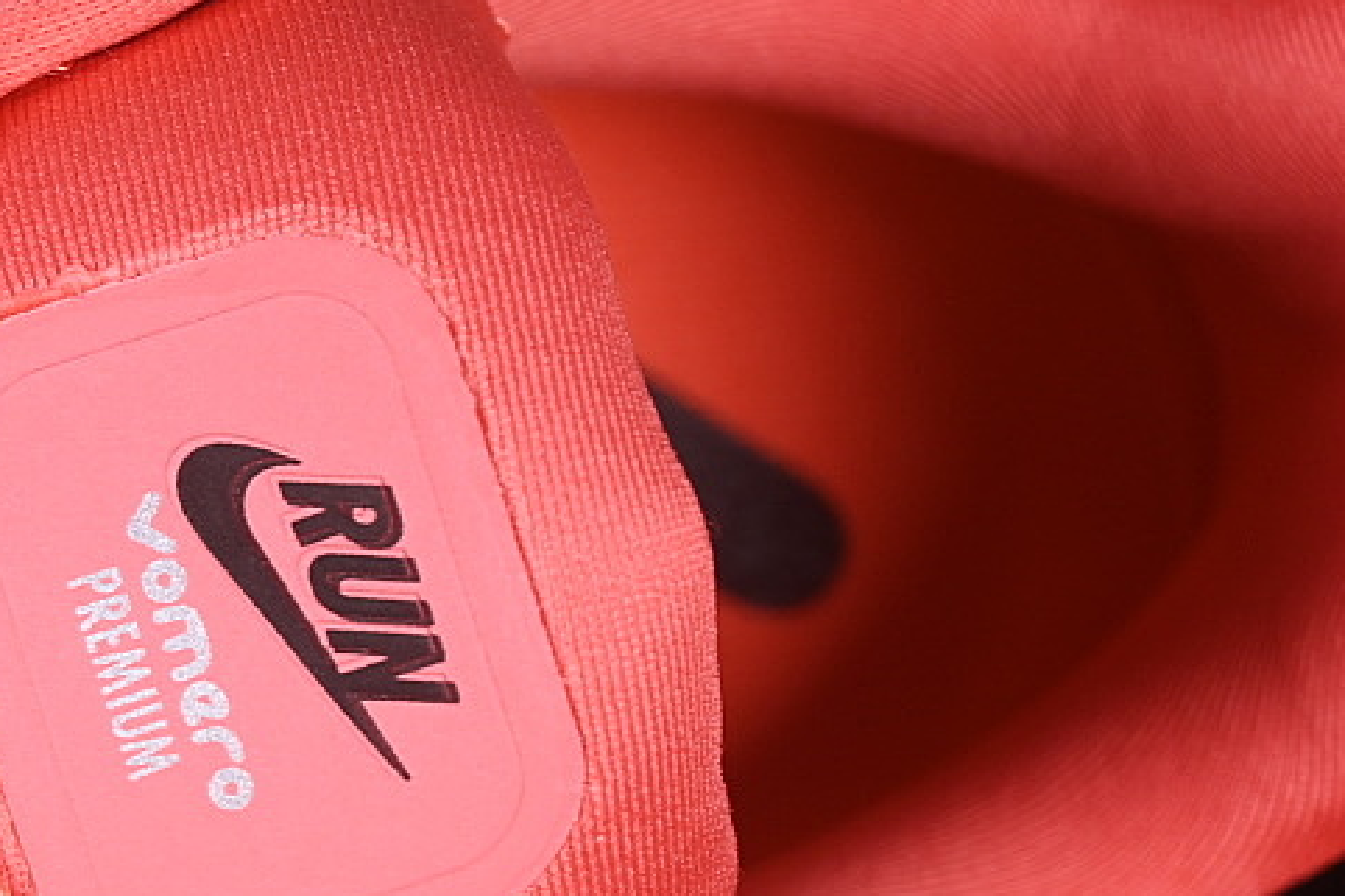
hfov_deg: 12.1
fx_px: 6274
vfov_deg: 8.2
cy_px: 687
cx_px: -47
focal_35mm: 168
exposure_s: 1/80
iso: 160
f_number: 7.1
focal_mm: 50
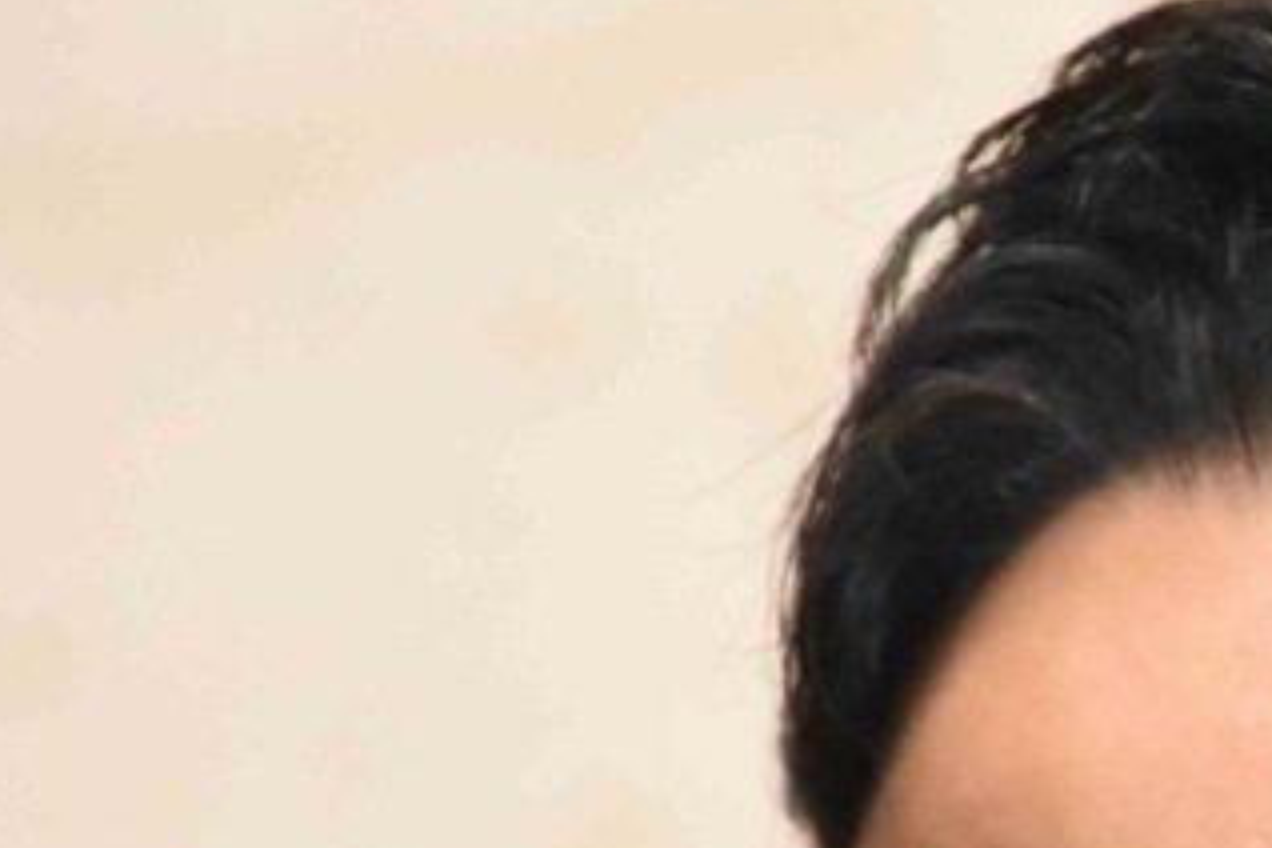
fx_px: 27982
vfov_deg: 1.7
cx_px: 1992
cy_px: 1164
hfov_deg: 2.6
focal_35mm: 792
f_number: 5.6
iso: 10000
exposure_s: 1/100
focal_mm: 140
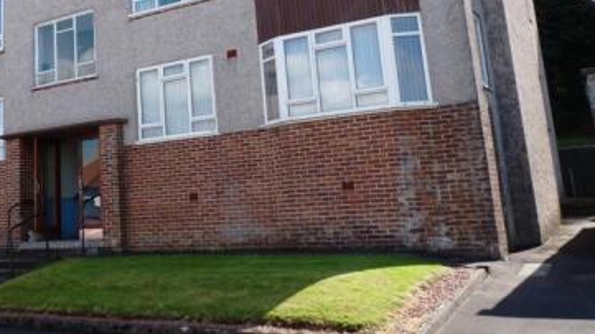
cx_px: 118
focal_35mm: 44
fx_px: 694
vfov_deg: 26.6
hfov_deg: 44.1
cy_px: 63
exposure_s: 1/250
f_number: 4
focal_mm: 4.5
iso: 80
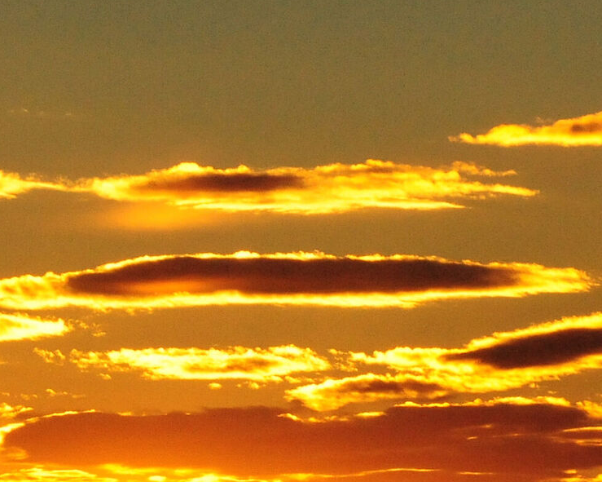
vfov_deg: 3.0
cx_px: 108
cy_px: 577
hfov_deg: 3.7
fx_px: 9228
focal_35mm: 518
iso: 6400
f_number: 29
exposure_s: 1/3200
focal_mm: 170
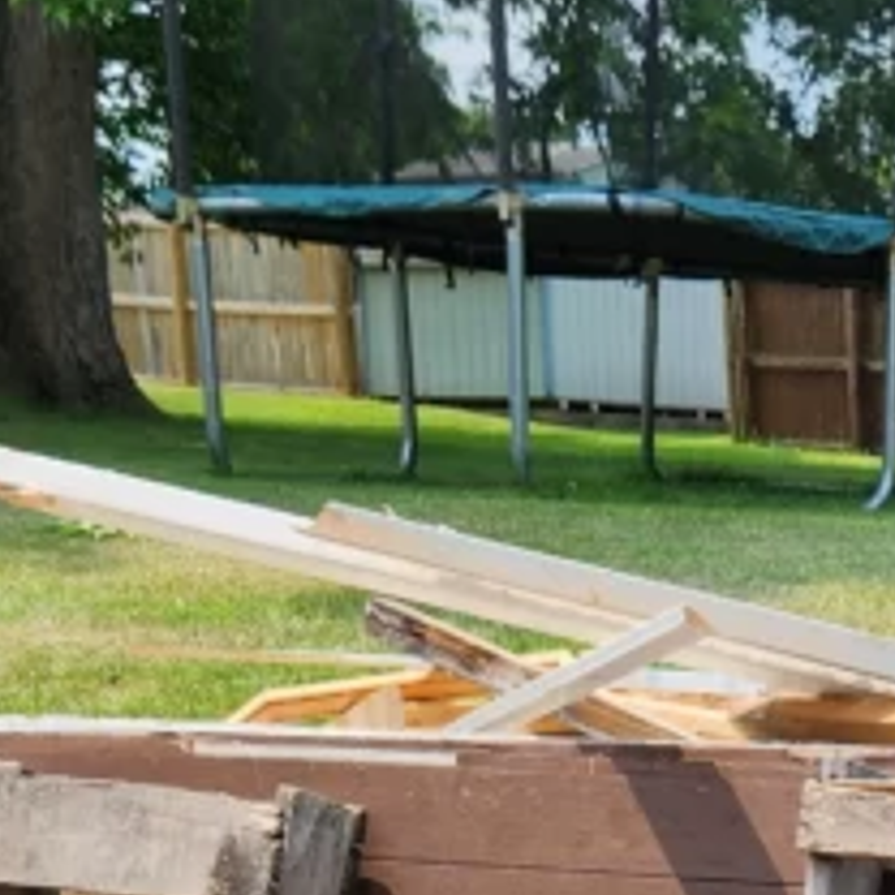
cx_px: 1162
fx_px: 2925
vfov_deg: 15.8
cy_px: 1394
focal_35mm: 100
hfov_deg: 16.5
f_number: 1.8
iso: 20
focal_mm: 5.4
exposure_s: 1/1354
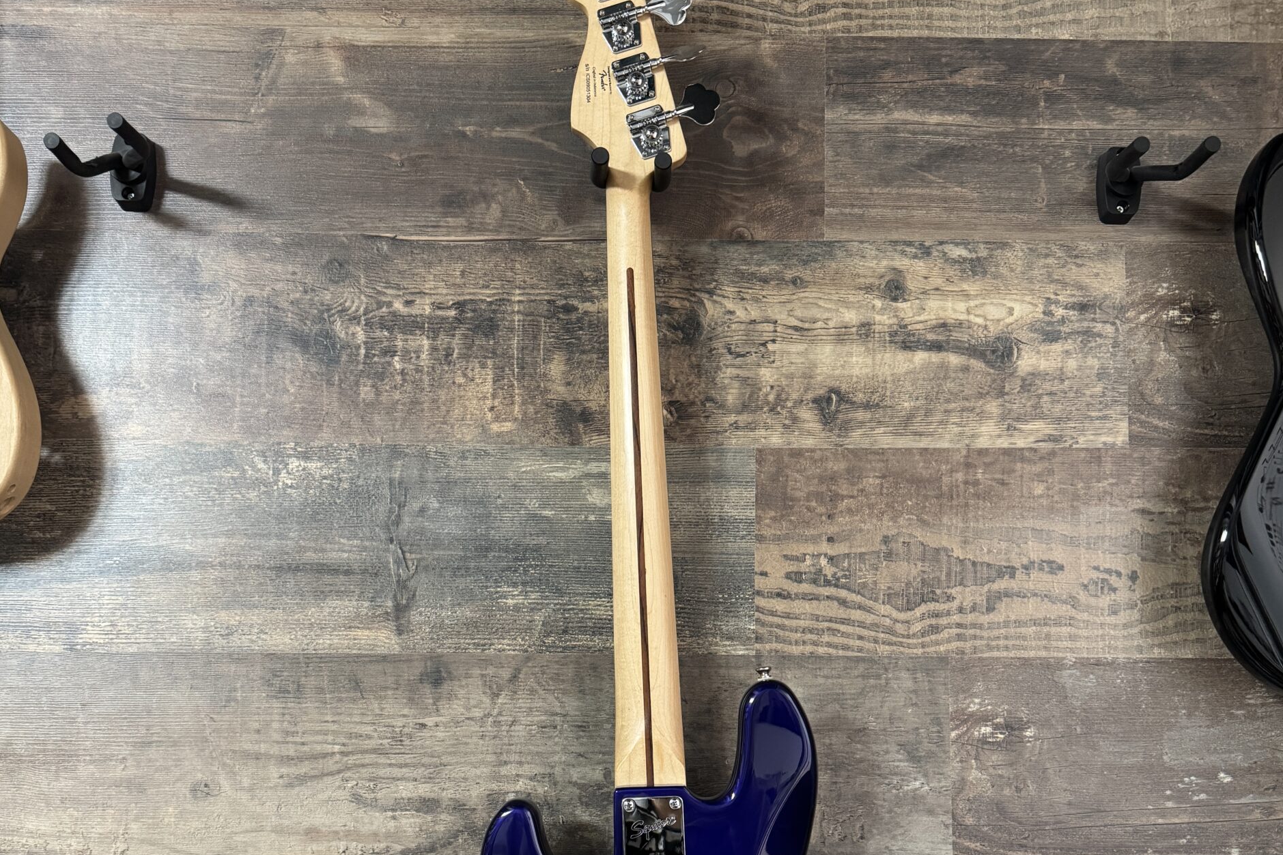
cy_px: 619
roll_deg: +0.3
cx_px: 633
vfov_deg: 38.1
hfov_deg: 55.8
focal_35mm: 34
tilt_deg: +3.5
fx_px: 1212
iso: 500
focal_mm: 6.76
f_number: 1.78
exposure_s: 1/50
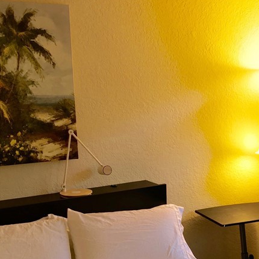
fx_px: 516
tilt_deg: -15.1
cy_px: 204
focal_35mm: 61
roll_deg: +1.0
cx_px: 169
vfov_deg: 27.6
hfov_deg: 28.0
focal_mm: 4.15
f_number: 2.2
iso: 32
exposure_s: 1/40
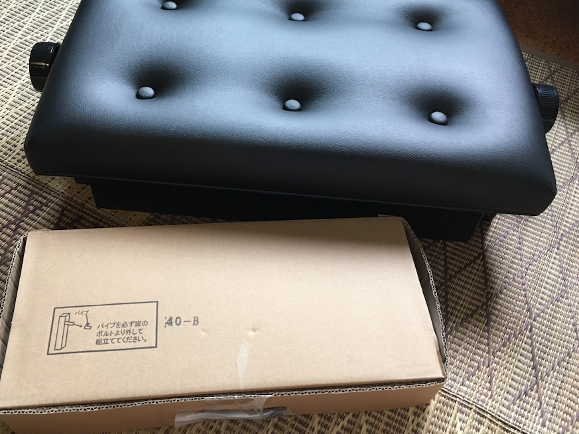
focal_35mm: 34
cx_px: 256
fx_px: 569
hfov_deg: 53.8
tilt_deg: -51.9
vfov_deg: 41.8
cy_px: 205
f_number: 2.2
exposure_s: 1/30
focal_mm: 4.15
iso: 125
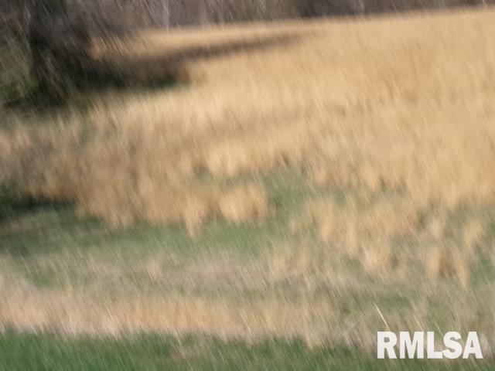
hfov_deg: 8.9
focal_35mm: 223
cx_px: 248
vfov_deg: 6.7
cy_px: 186
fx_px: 3189
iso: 100
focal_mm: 40.1
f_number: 17.63
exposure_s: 1/38
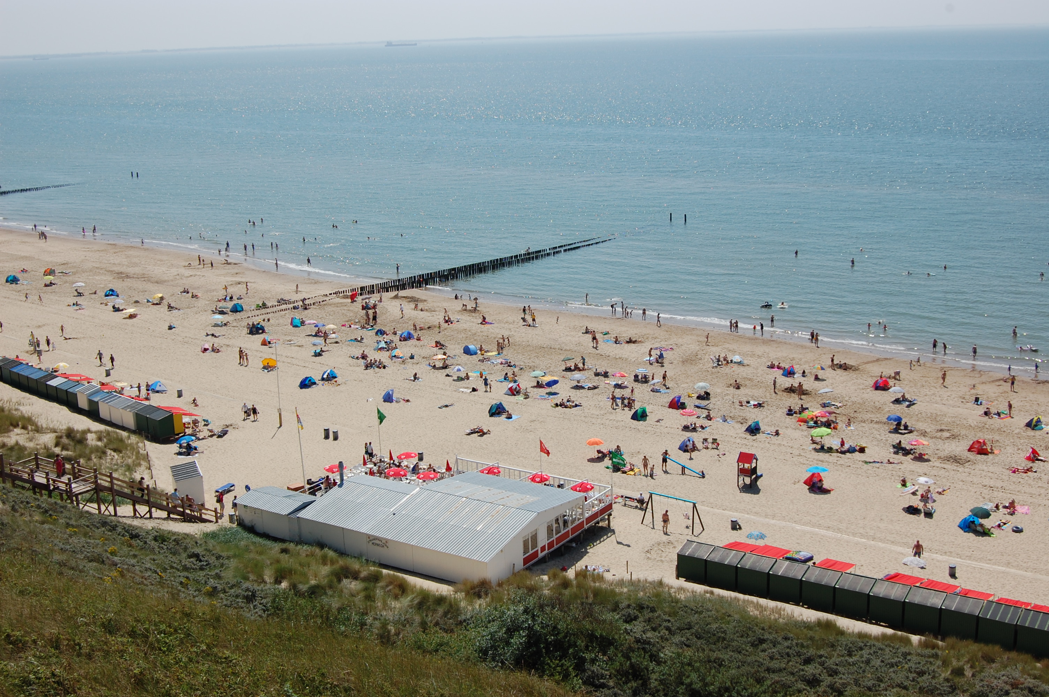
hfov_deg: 46.4
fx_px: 1223
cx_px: 524
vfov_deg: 31.8
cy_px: 348
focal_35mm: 42
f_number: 10
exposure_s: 1/400
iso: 200
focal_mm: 28
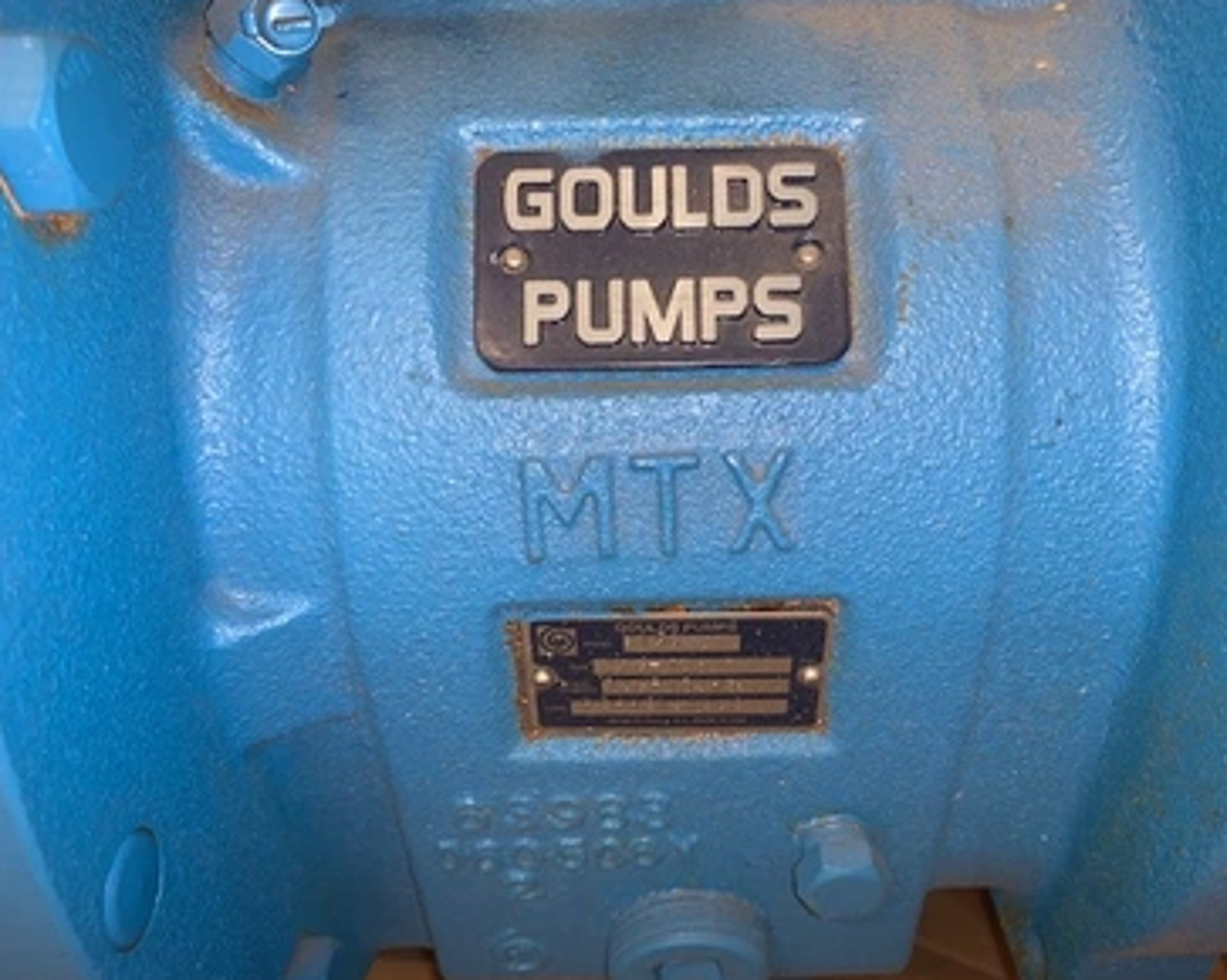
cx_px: 656
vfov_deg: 51.5
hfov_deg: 62.2
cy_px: 483
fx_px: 1016
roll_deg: -4.6
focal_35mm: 28
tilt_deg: -37.7
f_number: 1.8
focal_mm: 4.25
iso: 25
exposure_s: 1/9
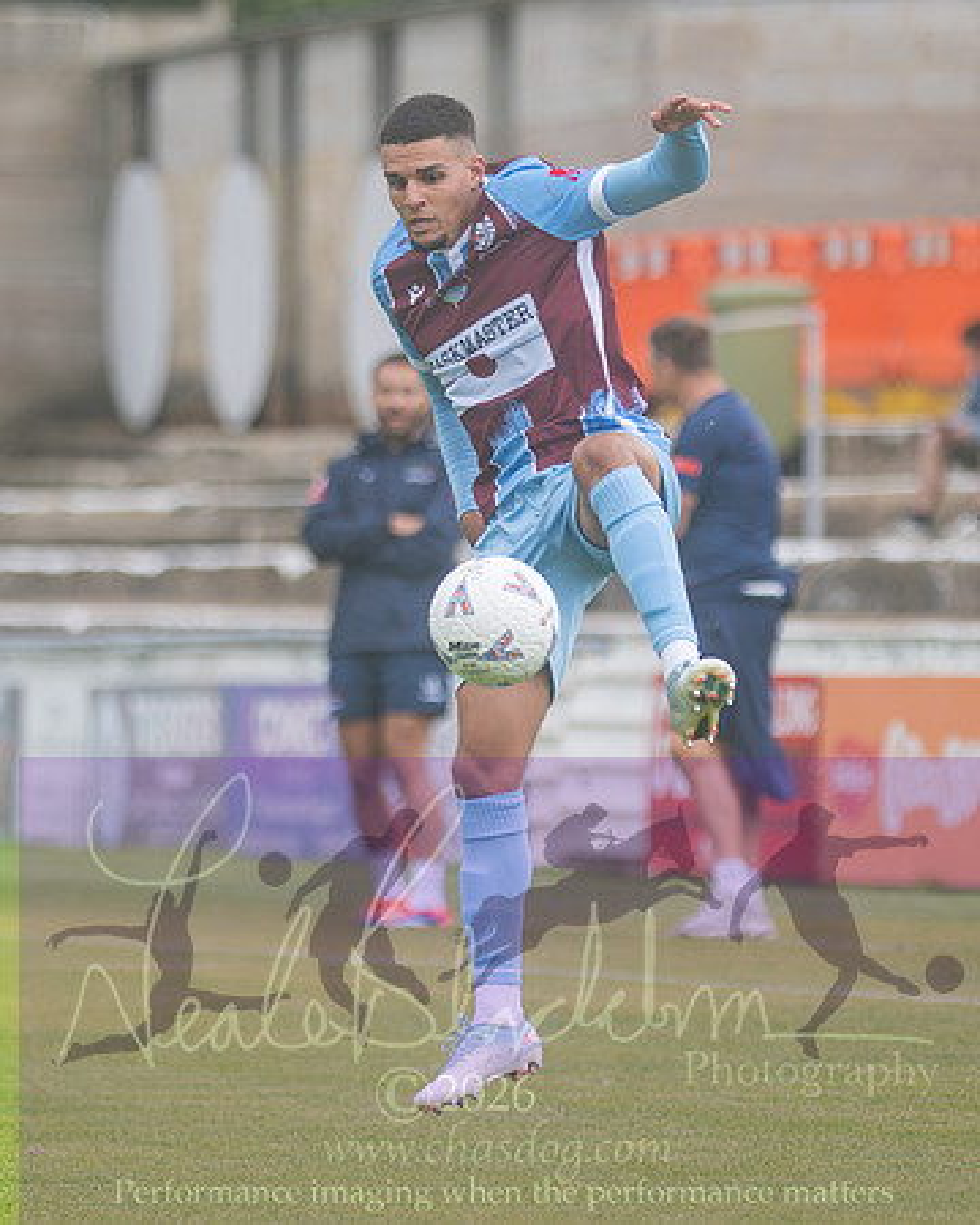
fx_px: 20748
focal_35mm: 572
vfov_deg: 3.4
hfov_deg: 2.7
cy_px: 611
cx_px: 485
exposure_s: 1/1250
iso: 400
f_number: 2.8
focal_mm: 195
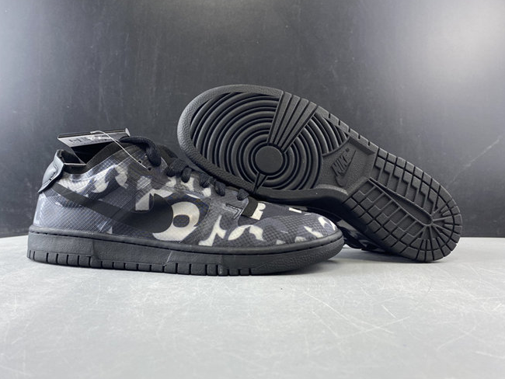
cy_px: 193
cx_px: 240
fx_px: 409
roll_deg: +0.2
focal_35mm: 28
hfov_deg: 63.4
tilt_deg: +1.7
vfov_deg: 49.8
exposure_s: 1/50
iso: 100
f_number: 1.8
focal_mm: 4.25
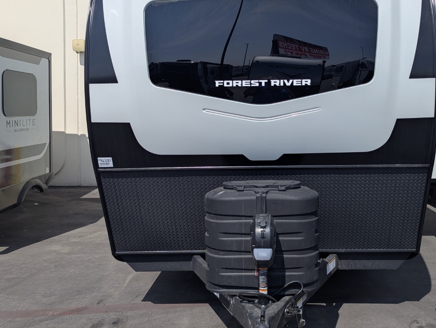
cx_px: 269
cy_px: 119
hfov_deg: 52.1
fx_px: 441
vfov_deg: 40.4
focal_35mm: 35
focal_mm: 6.81
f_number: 1.85
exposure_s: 1/3650
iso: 46
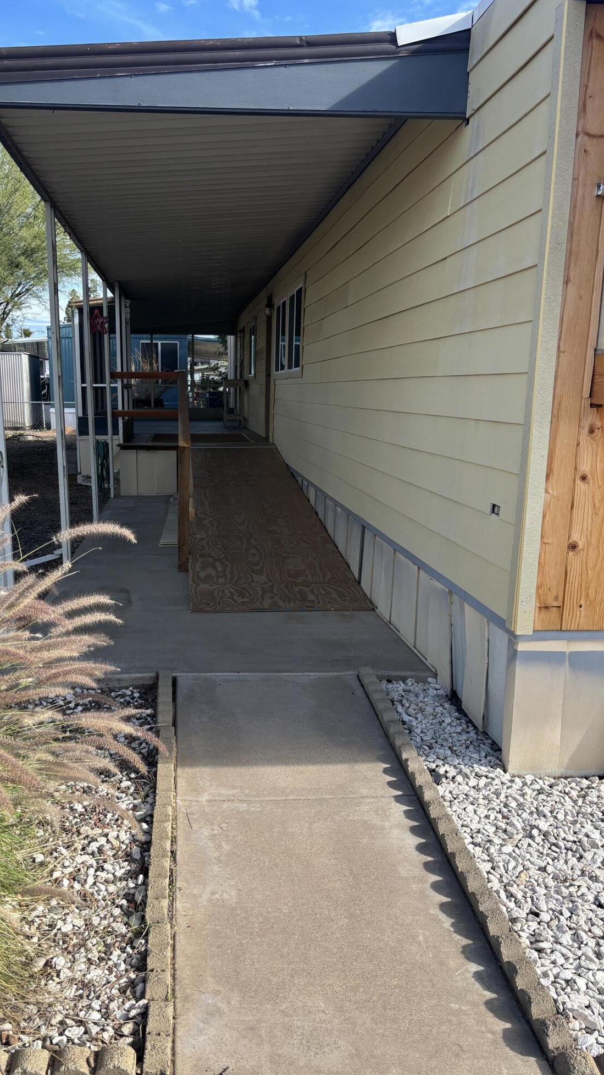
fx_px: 826
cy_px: 546
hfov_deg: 39.9
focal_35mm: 29
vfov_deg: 66.1
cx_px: 225
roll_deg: -0.4
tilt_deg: -11.2
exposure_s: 1/1399
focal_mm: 5.96
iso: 50
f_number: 1.6
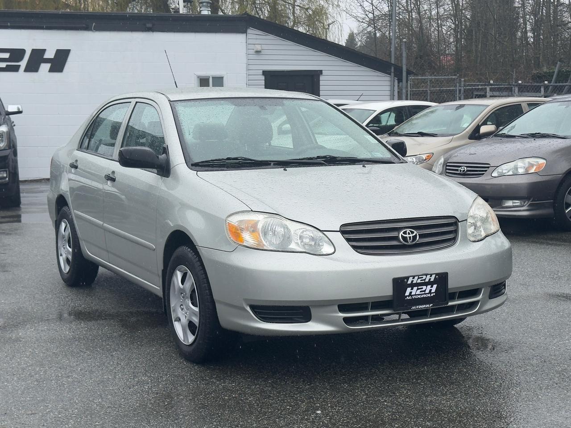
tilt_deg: -6.2
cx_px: 286
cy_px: 214
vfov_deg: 30.3
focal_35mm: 48
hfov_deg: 39.7
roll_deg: +0.4
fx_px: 792
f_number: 1.78
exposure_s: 1/1312
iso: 64
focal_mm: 6.76
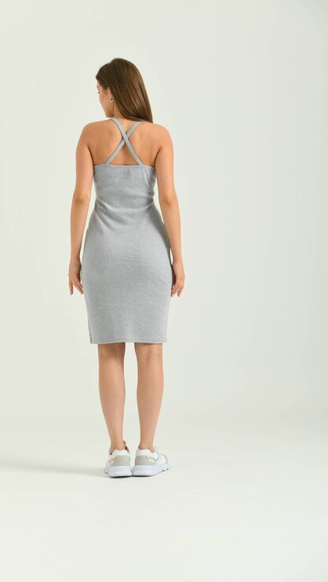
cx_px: 134
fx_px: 1144
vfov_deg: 28.6
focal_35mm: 74
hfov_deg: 16.3
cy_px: 291
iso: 100
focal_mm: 70
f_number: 6.3
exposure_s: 1/160
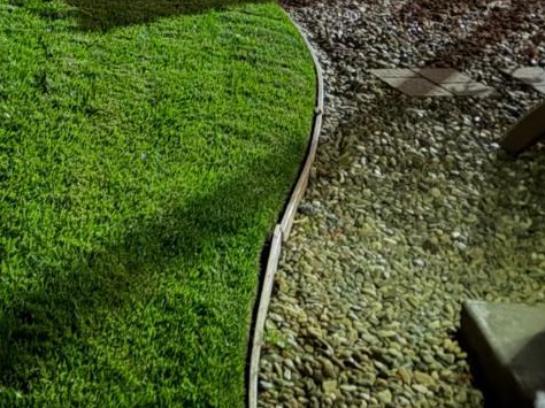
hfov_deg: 22.8
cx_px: -169
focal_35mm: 76
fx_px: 1196
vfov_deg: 17.3
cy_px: -220
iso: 2000
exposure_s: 1/5
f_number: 1.78
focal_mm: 6.76
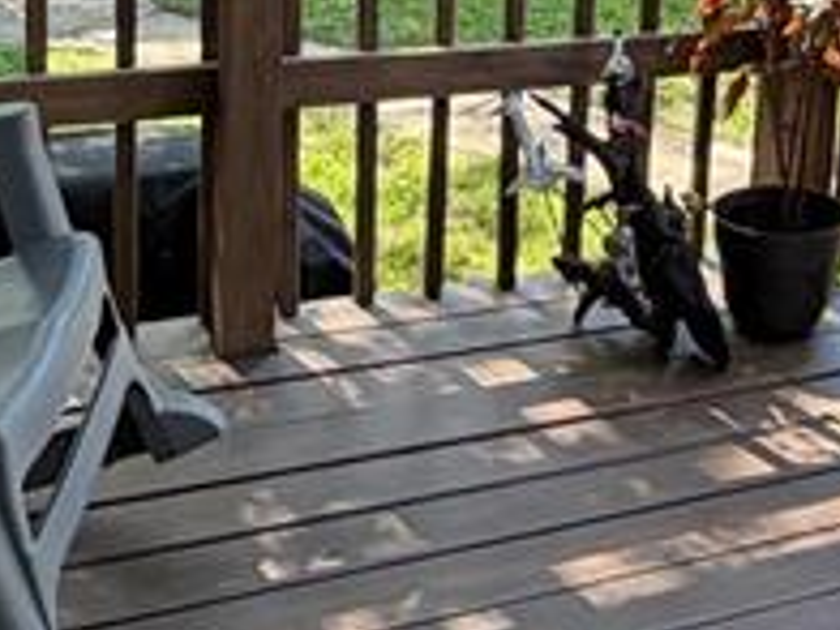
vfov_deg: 19.1
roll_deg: -4.6
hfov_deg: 25.6
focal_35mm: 73
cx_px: 801
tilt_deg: -10.4
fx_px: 1771
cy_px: -120
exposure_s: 1/149
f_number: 2.2
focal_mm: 2.22
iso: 50
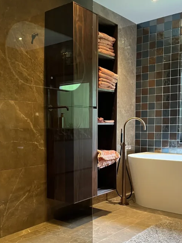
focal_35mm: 41
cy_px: 144
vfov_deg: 45.6
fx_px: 287
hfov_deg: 34.9
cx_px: 67
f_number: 1.6
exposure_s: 1/50
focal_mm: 5.1
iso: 500
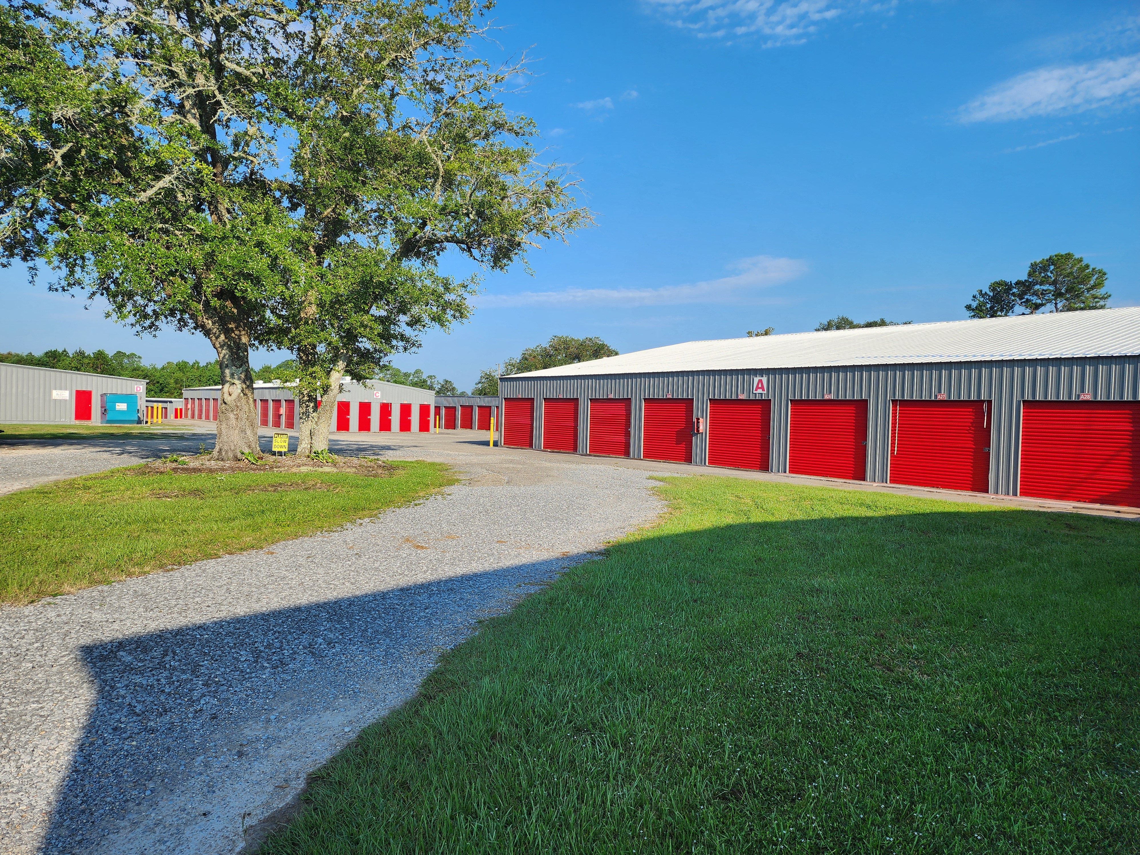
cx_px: 570
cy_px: 428
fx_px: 757
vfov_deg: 58.9
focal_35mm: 23
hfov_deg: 73.9
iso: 12
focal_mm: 6.4
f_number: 1.8
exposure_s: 1/748
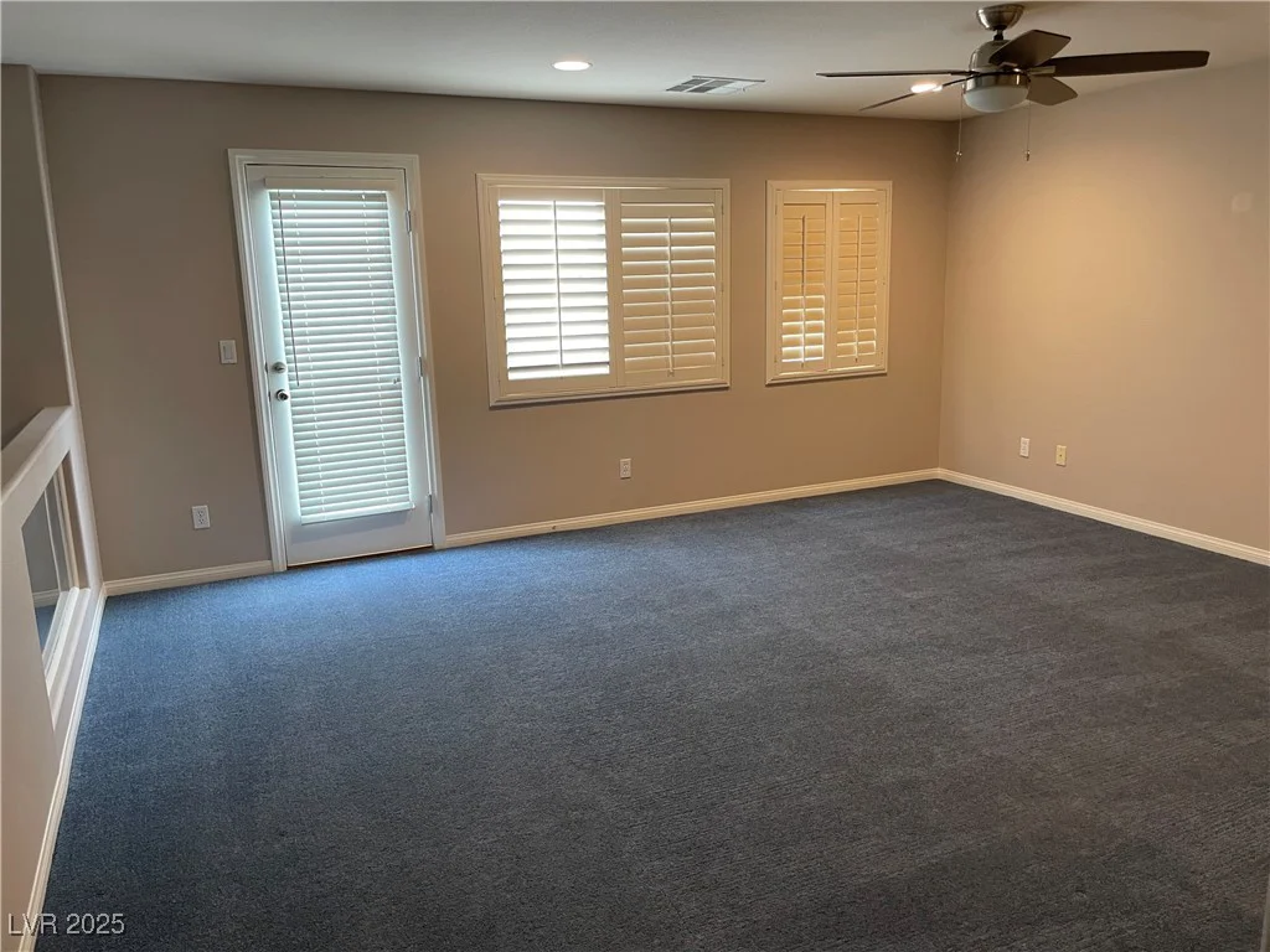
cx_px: 635
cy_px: 476
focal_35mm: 26
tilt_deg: -10.8
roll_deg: +1.7
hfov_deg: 67.3
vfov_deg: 53.1
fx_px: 954
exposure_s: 1/60
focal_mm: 4.2
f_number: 1.6
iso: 125
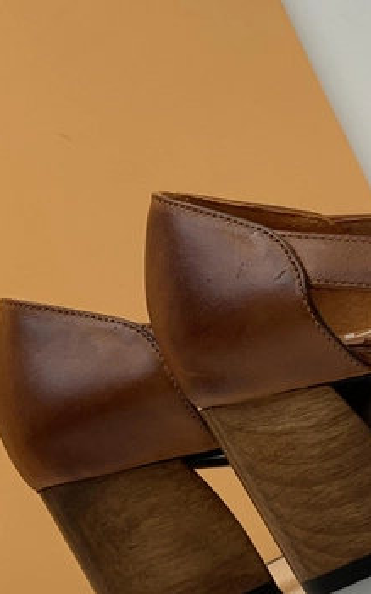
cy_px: 250
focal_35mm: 157
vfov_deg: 13.3
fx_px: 2543
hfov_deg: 8.2
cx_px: 551
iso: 25
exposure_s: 1/98
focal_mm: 6
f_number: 2.4
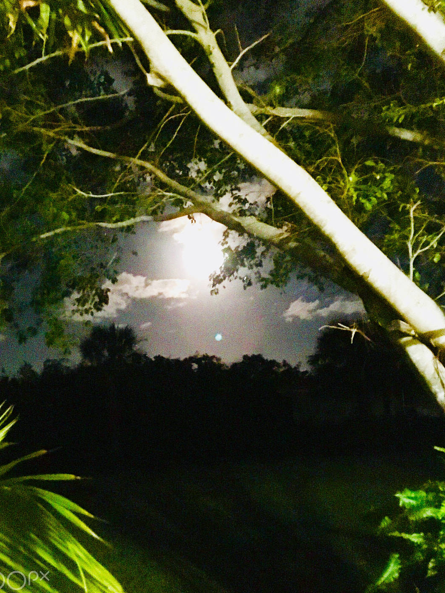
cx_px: 198
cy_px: 299
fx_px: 565
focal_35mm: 33
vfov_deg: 55.3
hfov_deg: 42.9
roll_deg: +1.1
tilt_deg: +11.4
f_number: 2.2
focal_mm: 4.15
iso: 2000
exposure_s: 1/15
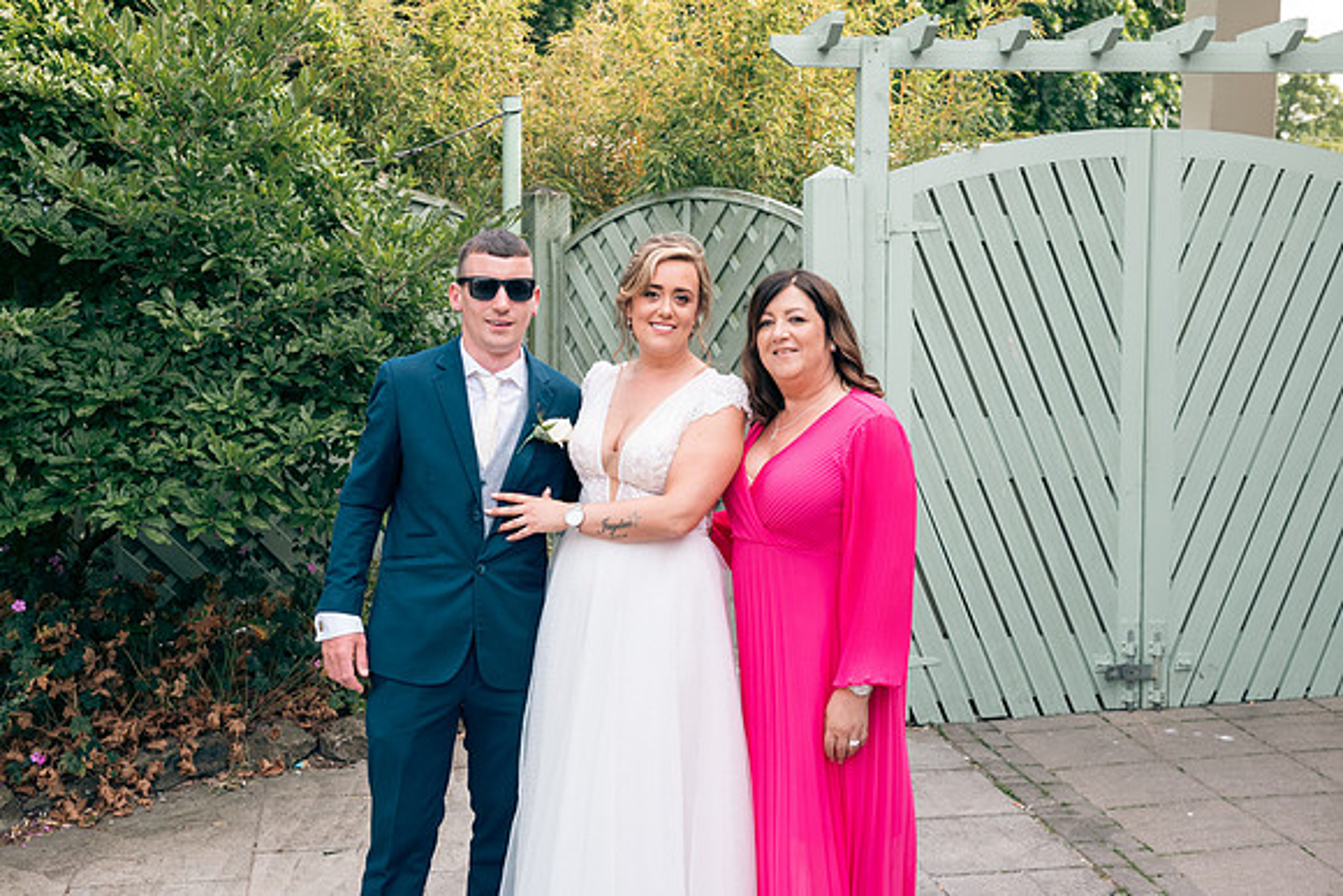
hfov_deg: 41.1
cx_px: 672
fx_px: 1791
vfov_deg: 28.1
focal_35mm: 48
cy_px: 448
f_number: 6.3
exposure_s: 1/160
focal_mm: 48
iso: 160
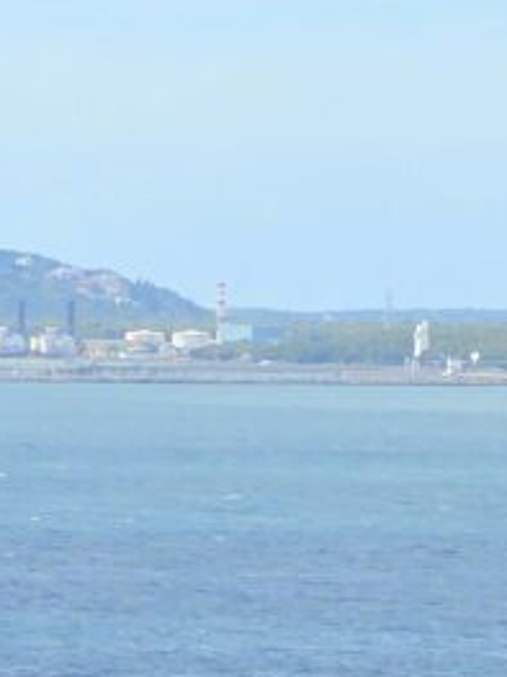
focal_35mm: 672
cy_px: 404
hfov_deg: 2.2
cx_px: 31
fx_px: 13134
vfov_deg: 3.0
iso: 64
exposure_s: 1/323
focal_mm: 18.6
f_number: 3.4
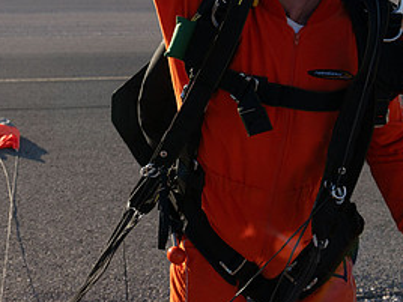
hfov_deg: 34.2
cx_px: -17
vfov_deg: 28.3
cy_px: 47
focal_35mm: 50
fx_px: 582
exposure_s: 1/2000
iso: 800
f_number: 6.3
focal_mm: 24
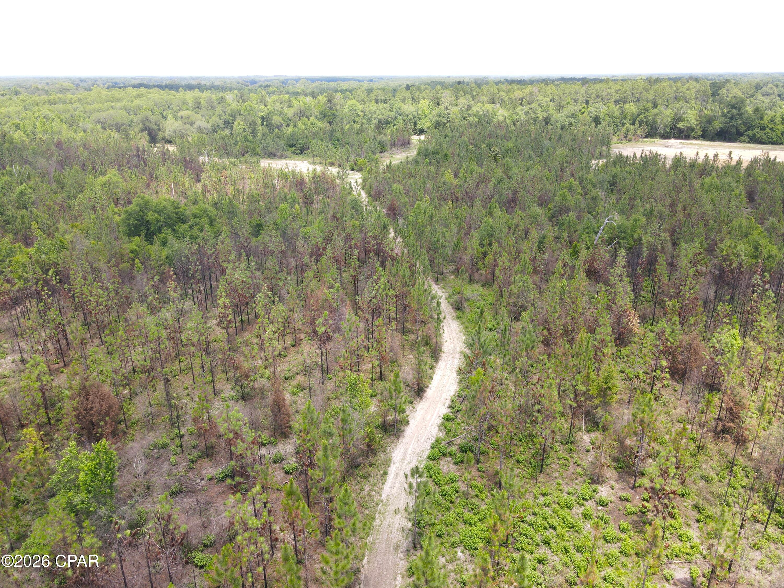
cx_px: 392
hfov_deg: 71.6
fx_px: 544
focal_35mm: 24
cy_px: 294
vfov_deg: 56.8
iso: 100
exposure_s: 1/180
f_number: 2.8
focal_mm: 4.5
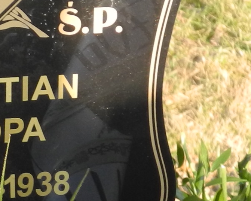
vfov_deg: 4.3
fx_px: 2682
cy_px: 172
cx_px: -13
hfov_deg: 5.3
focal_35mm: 361
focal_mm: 14.5
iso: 180
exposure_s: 1/320
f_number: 4
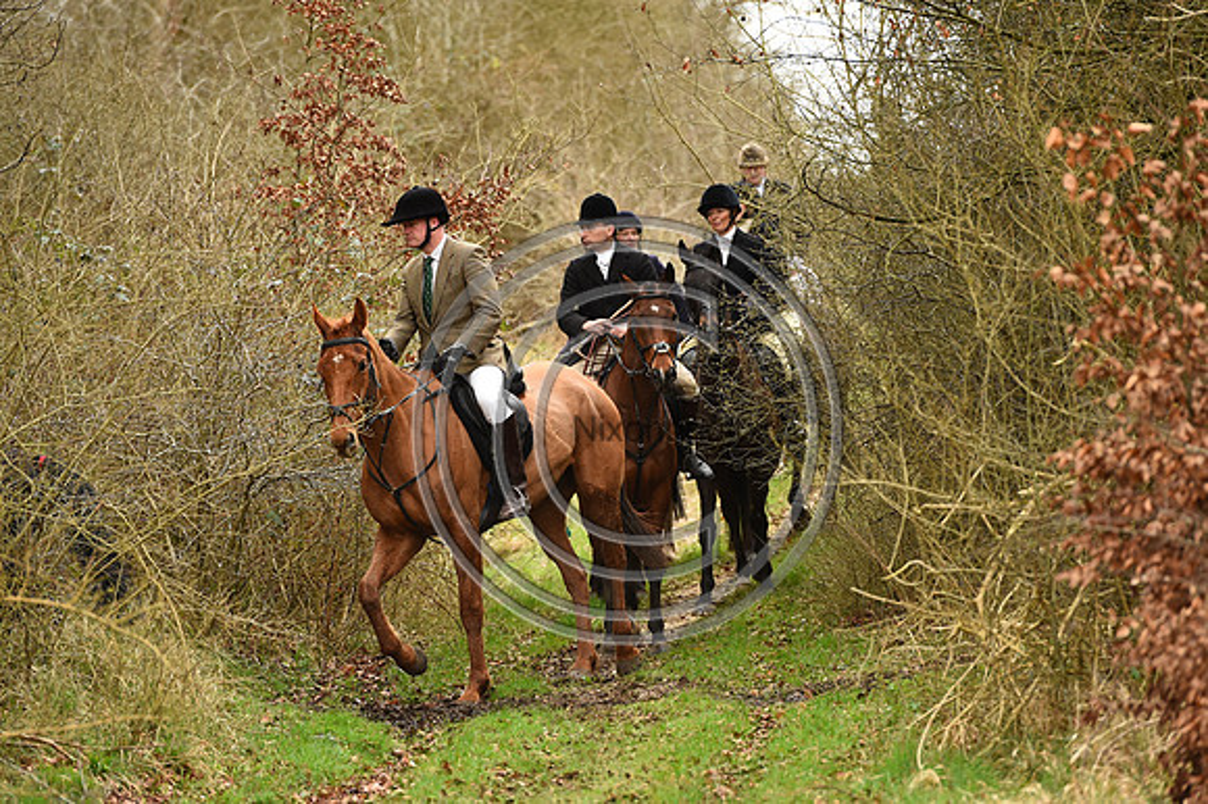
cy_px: 402
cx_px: 604
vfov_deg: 6.9
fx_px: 6707
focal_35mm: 200
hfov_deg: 10.3
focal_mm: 200
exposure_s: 1/1250
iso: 1250
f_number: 4.5
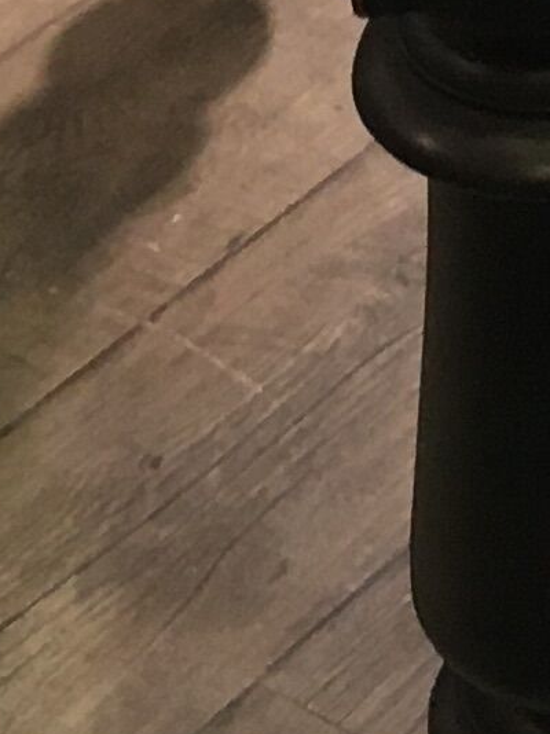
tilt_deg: -32.1
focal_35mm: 219
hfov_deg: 6.5
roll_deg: +0.6
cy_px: -522
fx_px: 4643
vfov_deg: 8.7
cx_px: 1199
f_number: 2.2
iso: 125
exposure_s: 1/33
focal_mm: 4.15
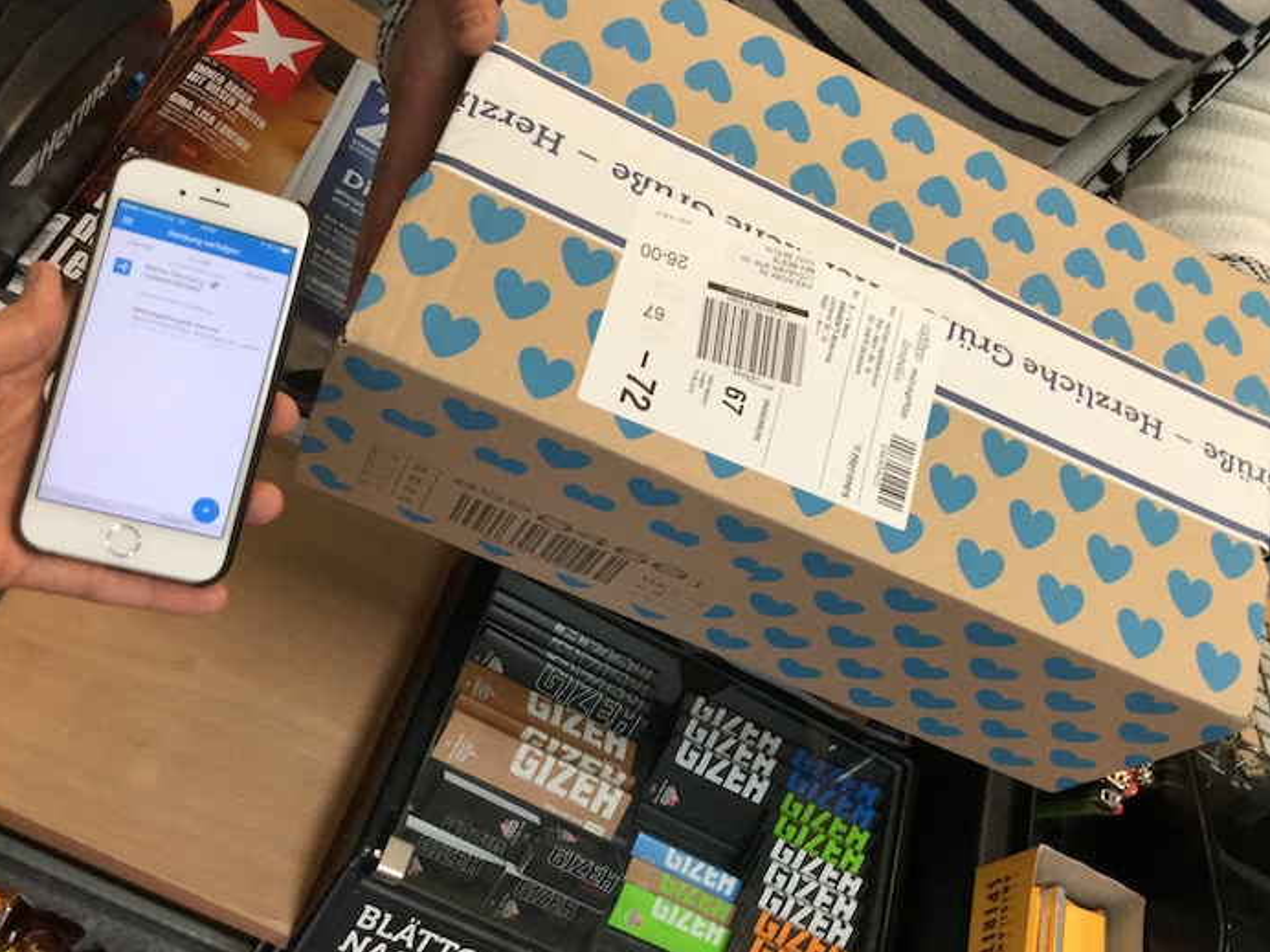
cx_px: 699
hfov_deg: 48.9
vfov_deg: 37.7
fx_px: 1394
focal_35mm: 38
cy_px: 508
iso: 50
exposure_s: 1/33
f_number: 2.4
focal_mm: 3.3
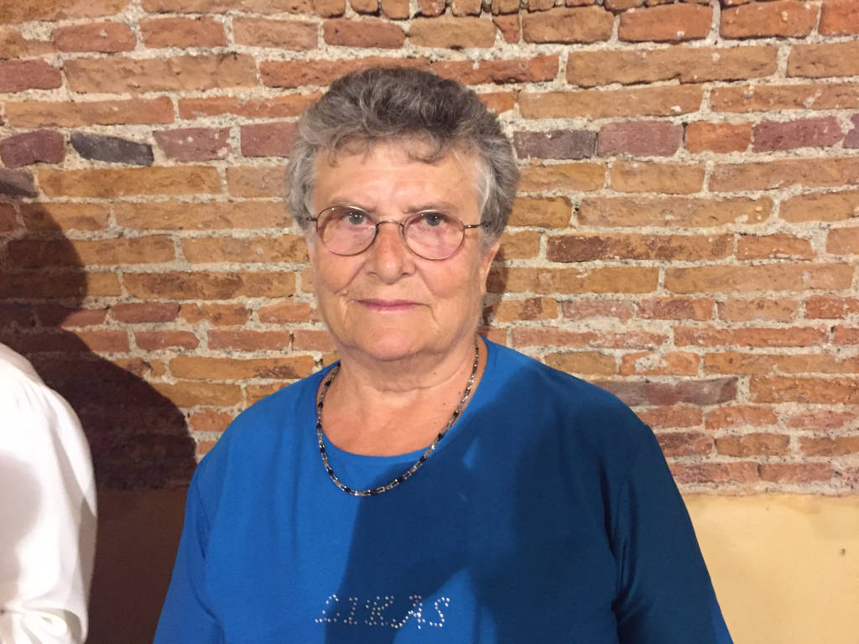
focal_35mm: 29
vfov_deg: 48.2
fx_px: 720
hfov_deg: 61.7
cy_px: 322
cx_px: 430
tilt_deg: -11.1
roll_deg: -0.2
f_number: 2.2
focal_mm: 4.15
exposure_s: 1/17
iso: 320
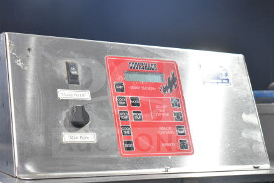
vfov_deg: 21.0
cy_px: 108
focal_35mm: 65
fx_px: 493
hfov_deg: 31.0
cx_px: 122
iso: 1600
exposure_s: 1/125
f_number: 5.6
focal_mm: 31
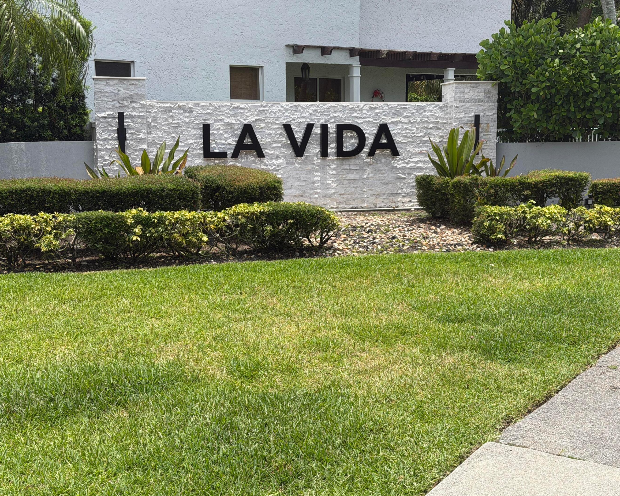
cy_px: 247
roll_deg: +0.6
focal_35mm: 51
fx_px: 936
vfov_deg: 29.7
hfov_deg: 36.7
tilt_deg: -6.7
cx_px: 320
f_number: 1.78
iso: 64
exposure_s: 1/3704
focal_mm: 6.76
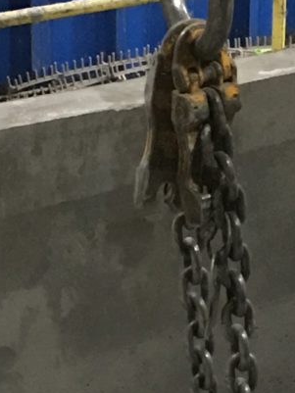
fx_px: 2101
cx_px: 163
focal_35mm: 185
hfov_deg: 8.0
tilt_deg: -28.2
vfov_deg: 10.5
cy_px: 515
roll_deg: -0.4
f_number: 2.2
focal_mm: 4.15
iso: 100
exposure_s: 1/10
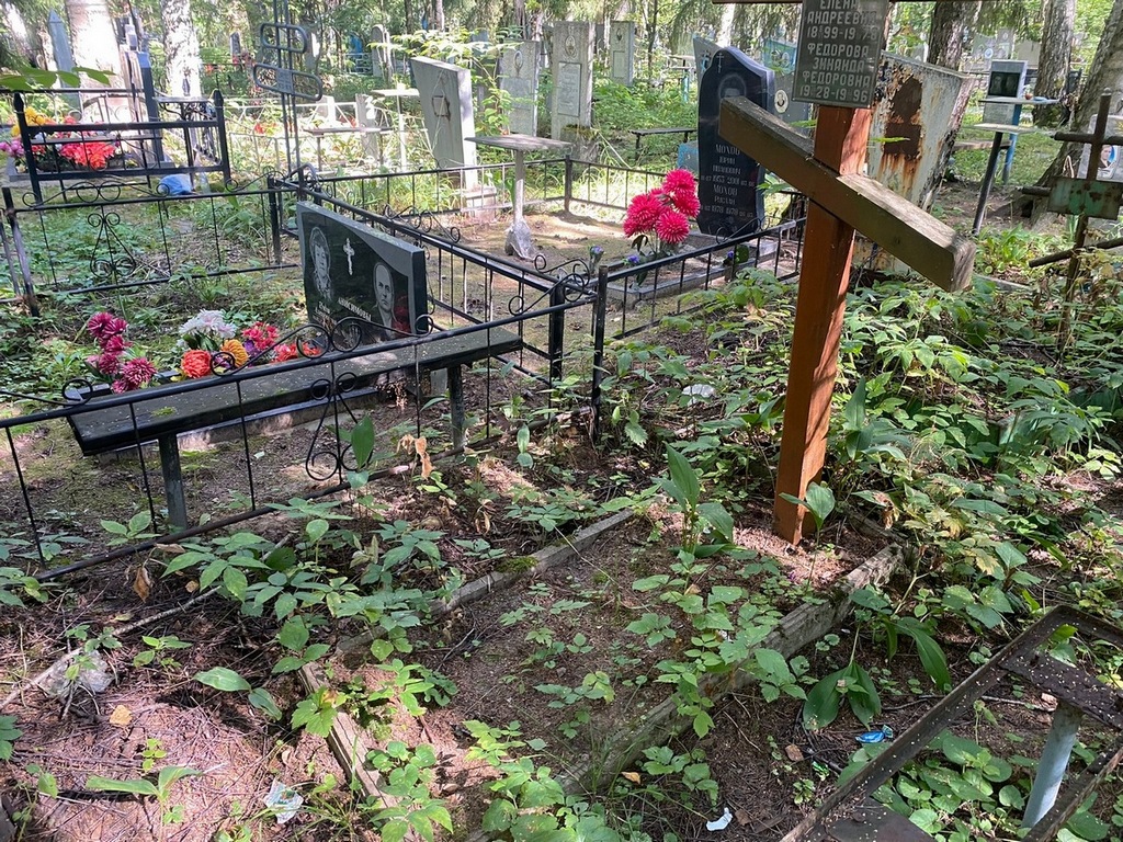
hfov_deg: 67.3
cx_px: 562
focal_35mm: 26
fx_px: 843
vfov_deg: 53.1
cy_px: 421
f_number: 1.8
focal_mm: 4.25
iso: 125
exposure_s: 1/89
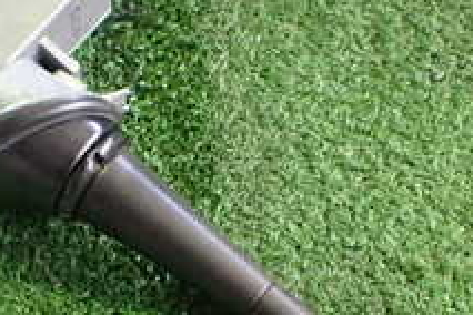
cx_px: 184
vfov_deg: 15.5
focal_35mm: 88
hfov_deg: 23.1
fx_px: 1156
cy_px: 228
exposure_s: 1/80
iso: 800
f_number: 2.3
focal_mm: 5.4
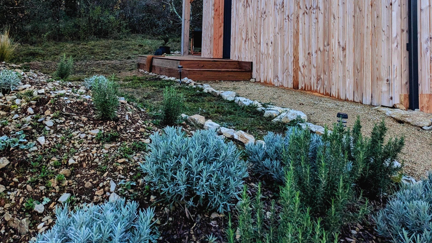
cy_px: 17
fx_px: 401
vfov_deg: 31.8
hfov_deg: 56.6
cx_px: 216
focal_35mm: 35
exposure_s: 1/1205
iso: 46
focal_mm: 6.81
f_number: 1.85
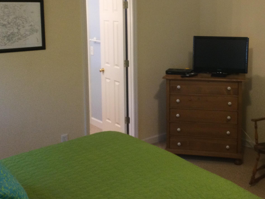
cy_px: 57
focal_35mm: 49
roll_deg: -1.6
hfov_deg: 38.7
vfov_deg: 29.3
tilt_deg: -7.5
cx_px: 163
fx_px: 375
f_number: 2.4
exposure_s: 1/33
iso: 125
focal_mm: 3.3
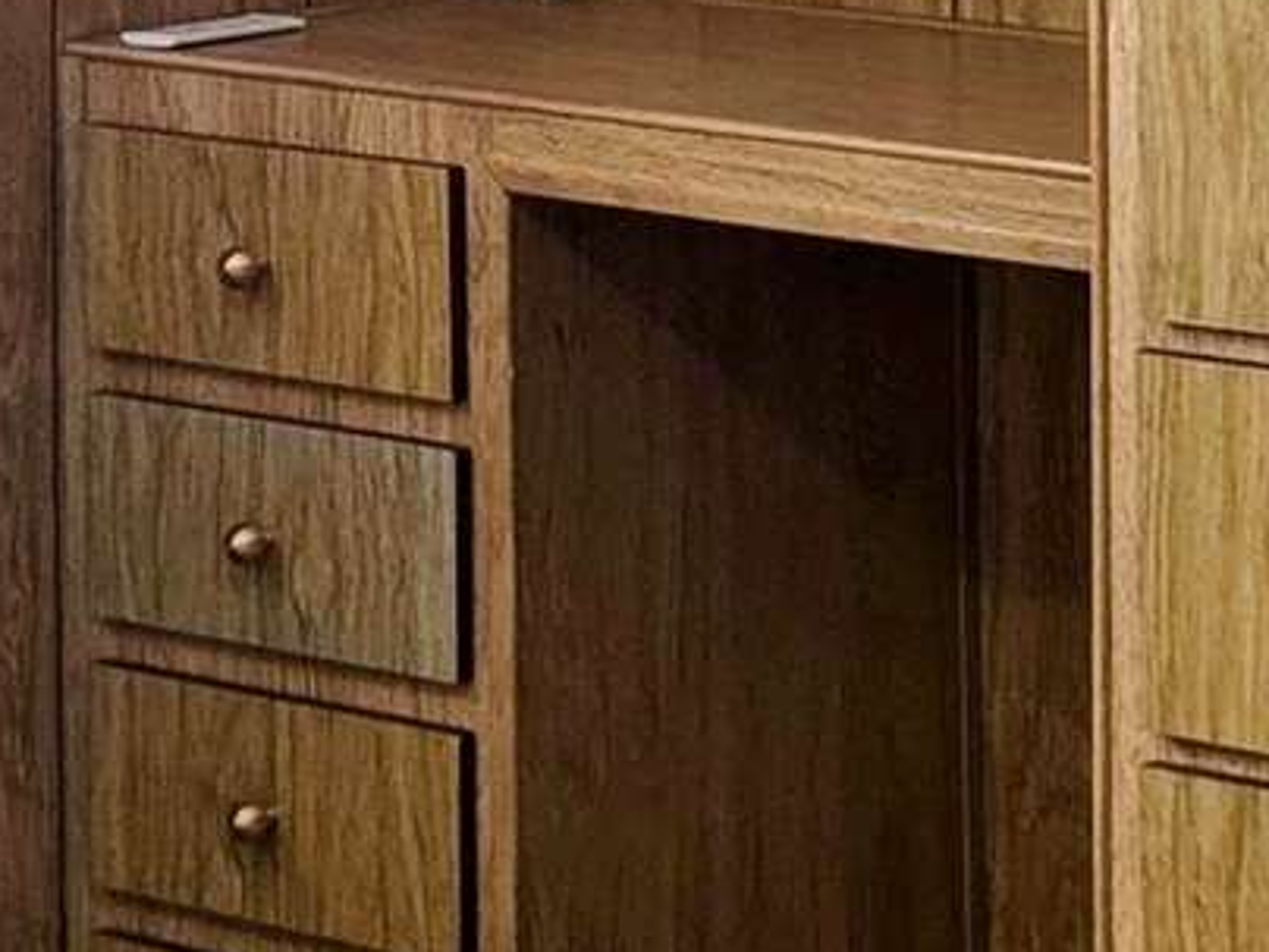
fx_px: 6415
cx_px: 267
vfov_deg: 8.3
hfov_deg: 11.3
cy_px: -396
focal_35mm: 175
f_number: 1.4
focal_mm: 6.5
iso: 50
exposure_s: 1/120
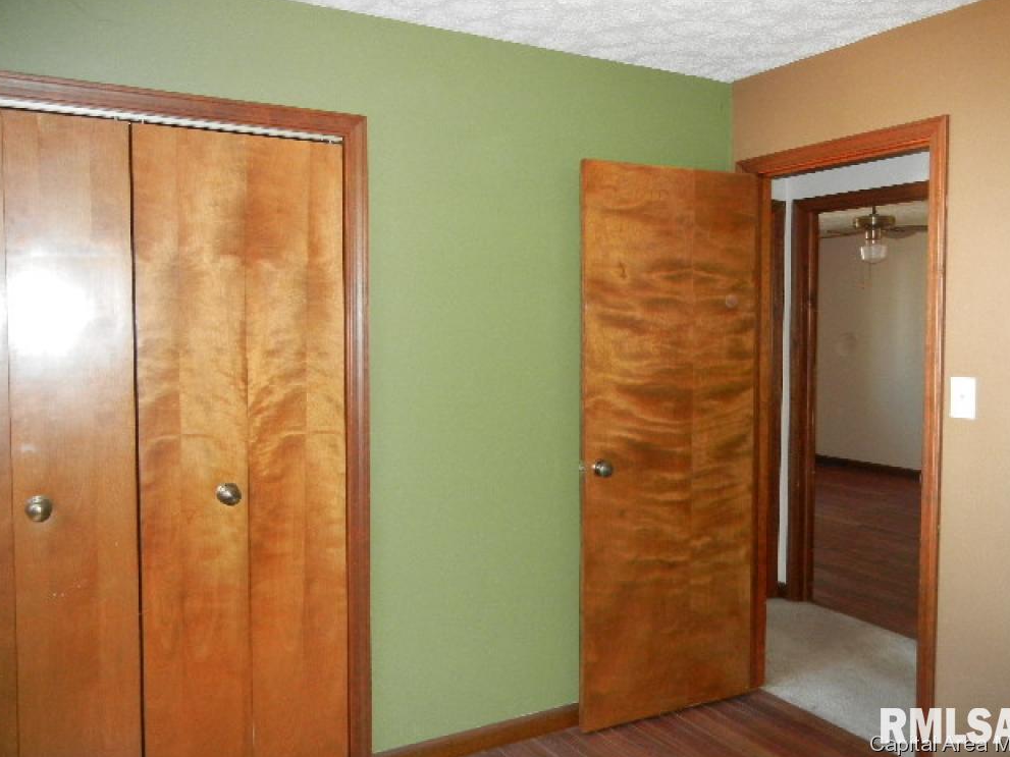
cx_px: 514
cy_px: 369
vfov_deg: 45.4
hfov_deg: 58.4
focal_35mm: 31
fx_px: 904
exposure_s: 1/30
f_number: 3.5
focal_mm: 5.4
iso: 651
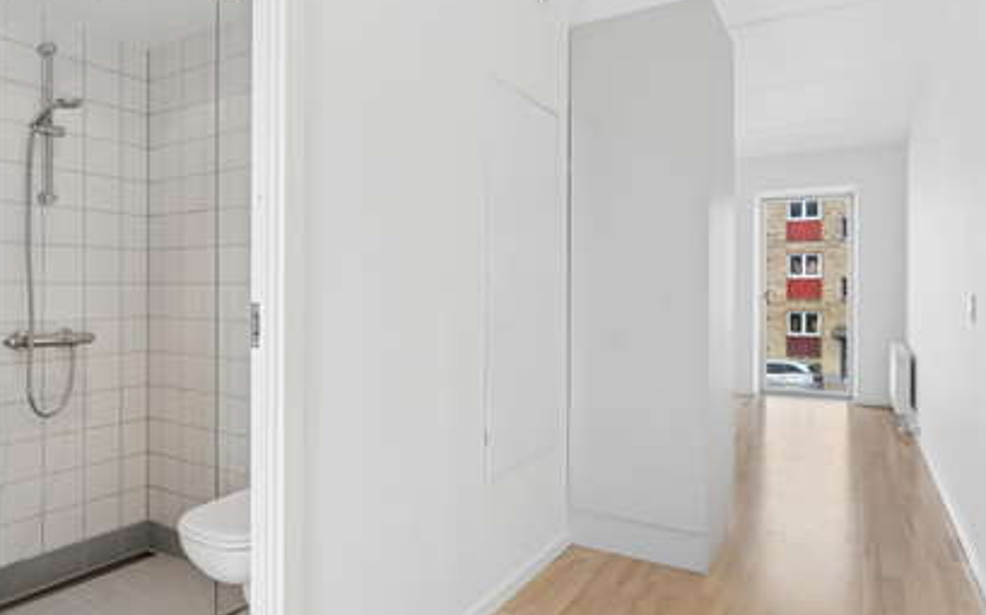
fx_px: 591
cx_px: 482
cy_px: 321
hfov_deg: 79.7
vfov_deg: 55.0
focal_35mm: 22
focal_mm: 14
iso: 200
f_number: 8
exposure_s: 1/25
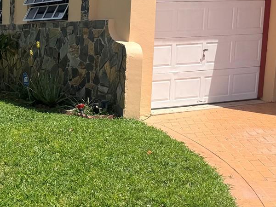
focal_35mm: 64
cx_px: -67
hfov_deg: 26.4
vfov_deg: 22.9
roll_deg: +2.4
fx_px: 510
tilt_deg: -9.2
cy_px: 115
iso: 80
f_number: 1.78
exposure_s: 1/4673
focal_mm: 6.76
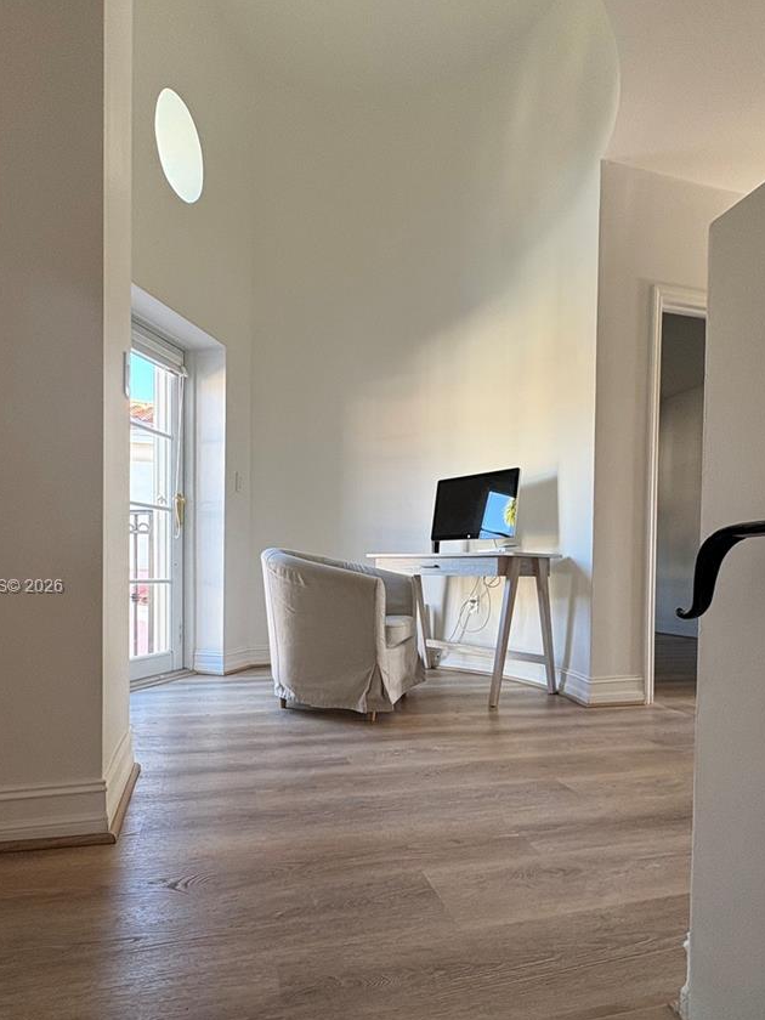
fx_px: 589
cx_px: 385
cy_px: 588
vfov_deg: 81.2
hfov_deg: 66.0
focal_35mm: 20
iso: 125
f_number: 2.2
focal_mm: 2.22
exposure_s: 1/99
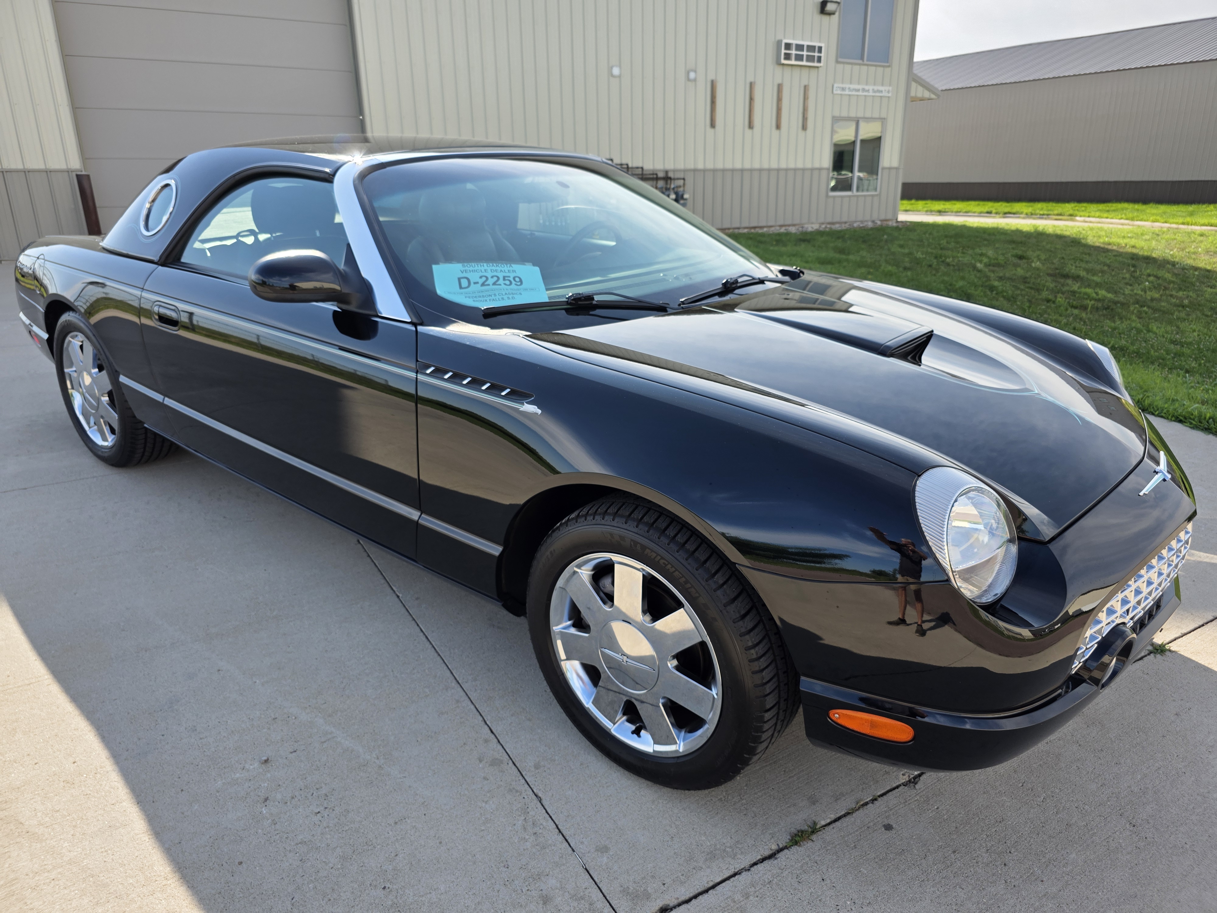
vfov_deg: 58.9
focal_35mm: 23
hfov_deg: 73.9
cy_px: 456
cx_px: 608
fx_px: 809
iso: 80
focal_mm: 6.3
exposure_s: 1/2240
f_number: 1.7
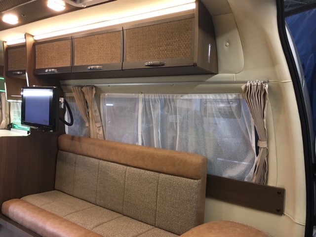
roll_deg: -4.6
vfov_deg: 48.2
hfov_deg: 61.7
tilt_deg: -0.1
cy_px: 118
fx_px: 265
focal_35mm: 29
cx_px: 158
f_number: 2.2
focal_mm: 4.15
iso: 160
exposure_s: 1/30
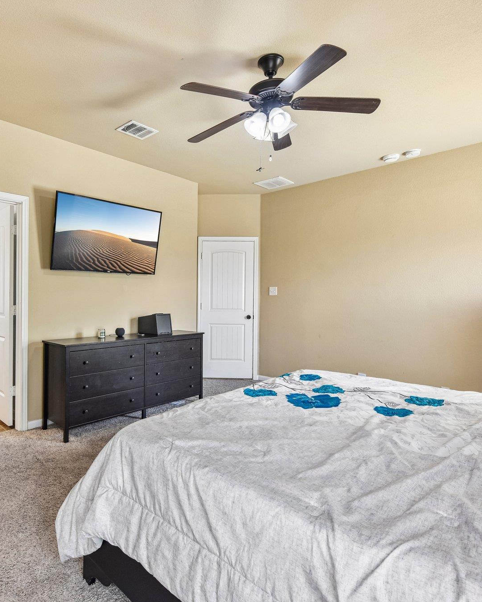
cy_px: 302
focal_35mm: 20
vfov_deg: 80.4
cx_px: 171
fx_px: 357
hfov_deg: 66.7
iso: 320
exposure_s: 1/15
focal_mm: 14
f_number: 8
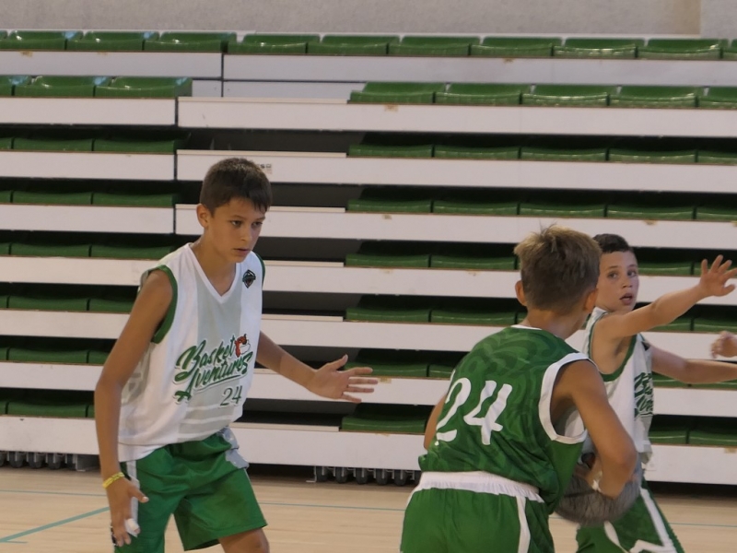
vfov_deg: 9.5
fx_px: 3321
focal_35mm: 156
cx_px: 368
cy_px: 276
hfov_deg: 12.7
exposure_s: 1/125
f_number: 2.8
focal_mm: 26.4
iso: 500
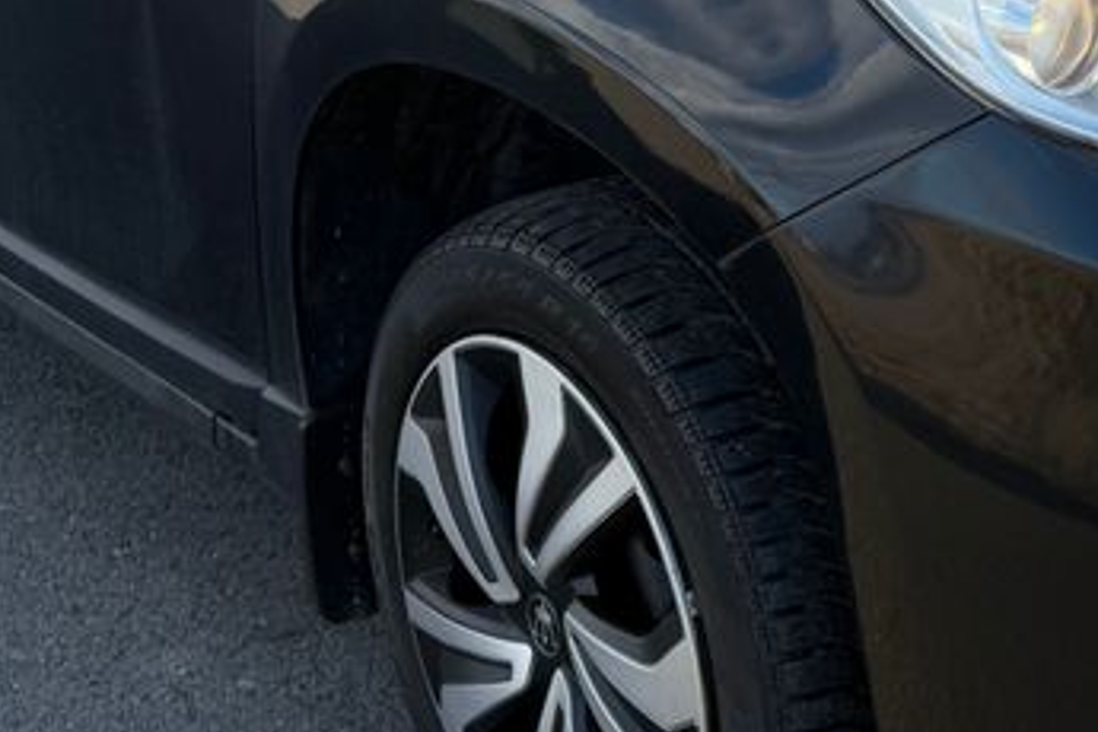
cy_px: -54
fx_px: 2257
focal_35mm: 74
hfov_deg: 26.3
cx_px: 1031
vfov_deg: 17.8
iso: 80
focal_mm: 6.76
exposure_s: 1/1437
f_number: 1.78
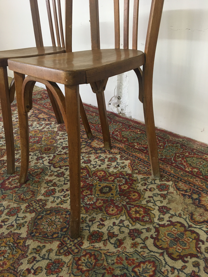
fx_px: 232
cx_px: 104
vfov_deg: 61.7
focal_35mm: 29
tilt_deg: -26.1
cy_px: 138
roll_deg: +4.6
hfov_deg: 48.2
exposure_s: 1/33
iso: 160
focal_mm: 4.15
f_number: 2.2
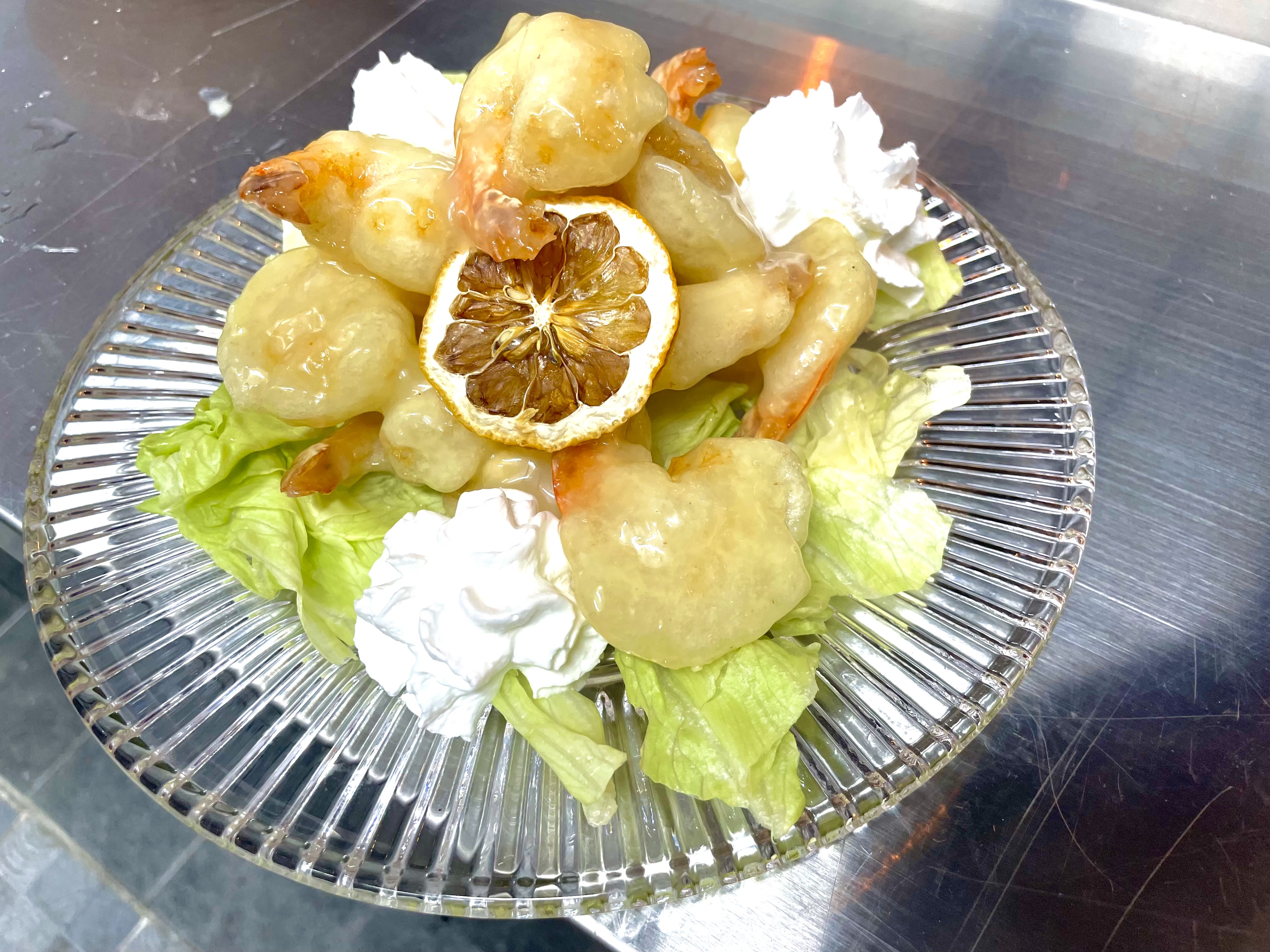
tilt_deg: -52.6
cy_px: 476
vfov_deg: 53.1
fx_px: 954
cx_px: 635
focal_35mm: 26
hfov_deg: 67.3
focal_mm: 4.2
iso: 100
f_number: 1.6
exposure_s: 1/120
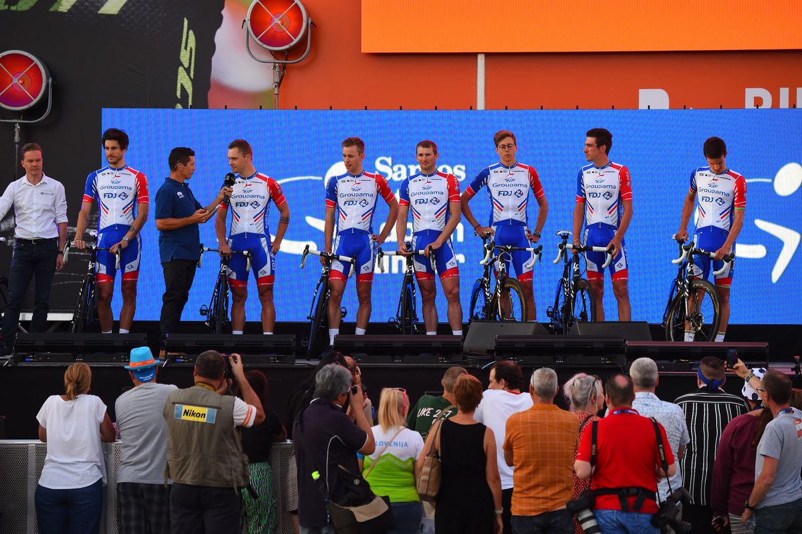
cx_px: 401
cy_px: 267
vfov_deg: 6.2
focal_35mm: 220
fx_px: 4899
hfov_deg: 9.4
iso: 1600
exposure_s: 1/1250
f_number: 5.6
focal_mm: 220
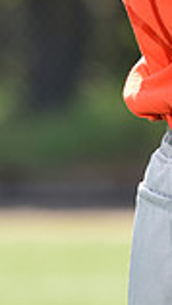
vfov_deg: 2.8
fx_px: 6212
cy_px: -100
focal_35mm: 767
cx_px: 185
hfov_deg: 1.6
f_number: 5
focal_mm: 200
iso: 80
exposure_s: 1/250
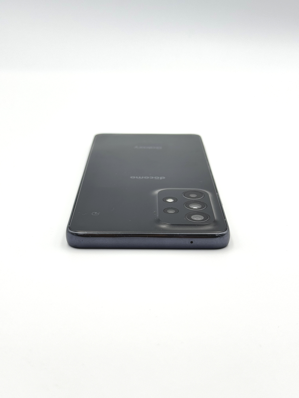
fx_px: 553
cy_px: 199
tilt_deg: -22.7
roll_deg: -0.9
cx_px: 150
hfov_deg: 30.3
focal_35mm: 48
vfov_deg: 39.7
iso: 64
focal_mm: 6.76
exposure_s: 1/390
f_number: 1.78
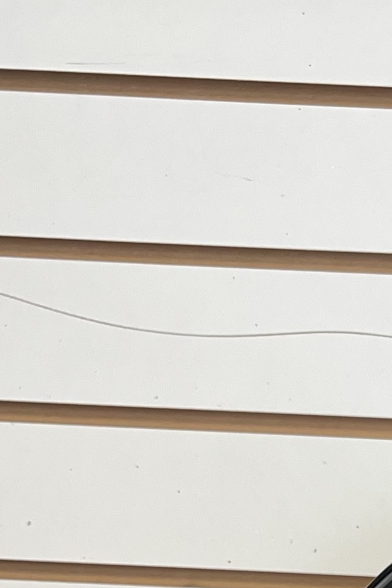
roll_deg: -2.2
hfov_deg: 12.1
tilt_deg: -8.2
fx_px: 1682
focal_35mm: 103
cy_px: 755
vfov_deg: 18.5
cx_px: 725
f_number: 1.6
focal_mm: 5.1
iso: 64
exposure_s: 1/51
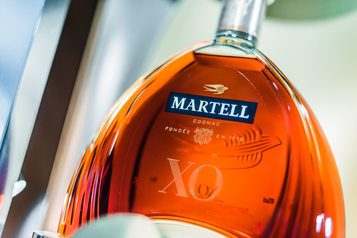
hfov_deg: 39.6
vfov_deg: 27.0
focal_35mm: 50
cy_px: 119
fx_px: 496
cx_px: 178
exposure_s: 1/160
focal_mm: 50
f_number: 1.4
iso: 200
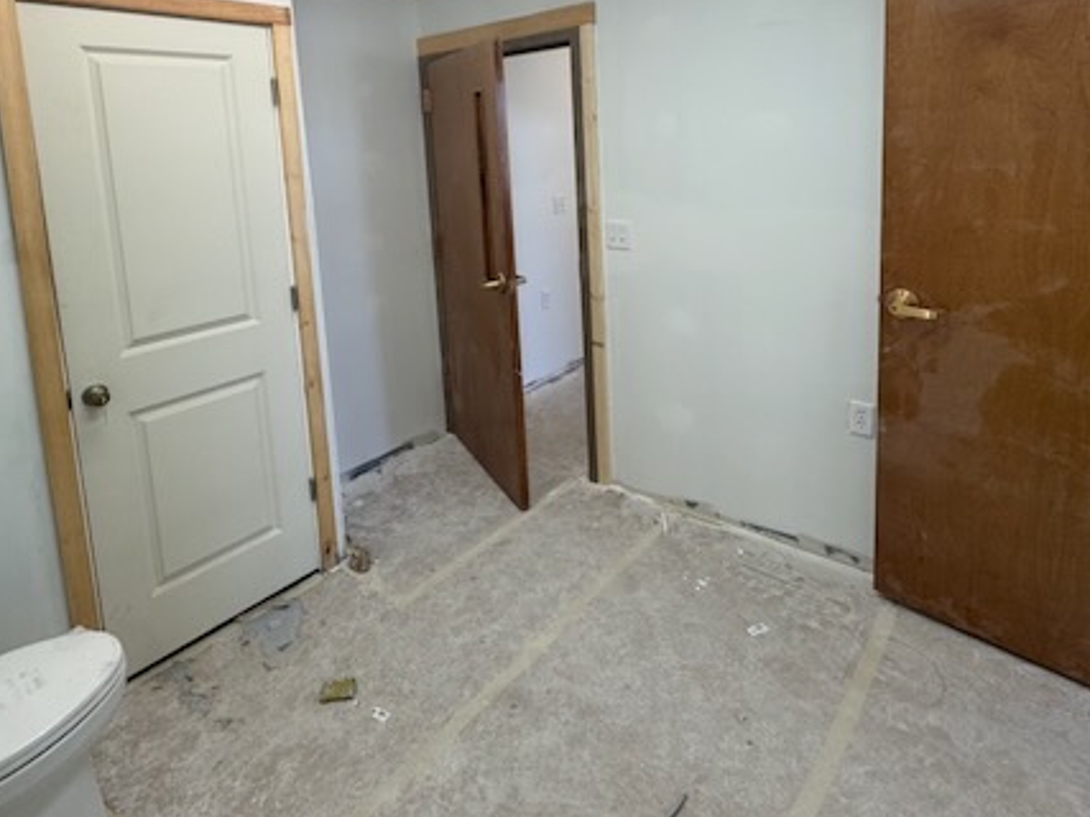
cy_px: 230
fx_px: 661
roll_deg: +3.2
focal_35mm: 21
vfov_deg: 60.8
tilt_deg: -7.6
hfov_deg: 79.0
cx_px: 518
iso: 50
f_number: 2.2
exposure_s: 1/120
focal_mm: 2.22
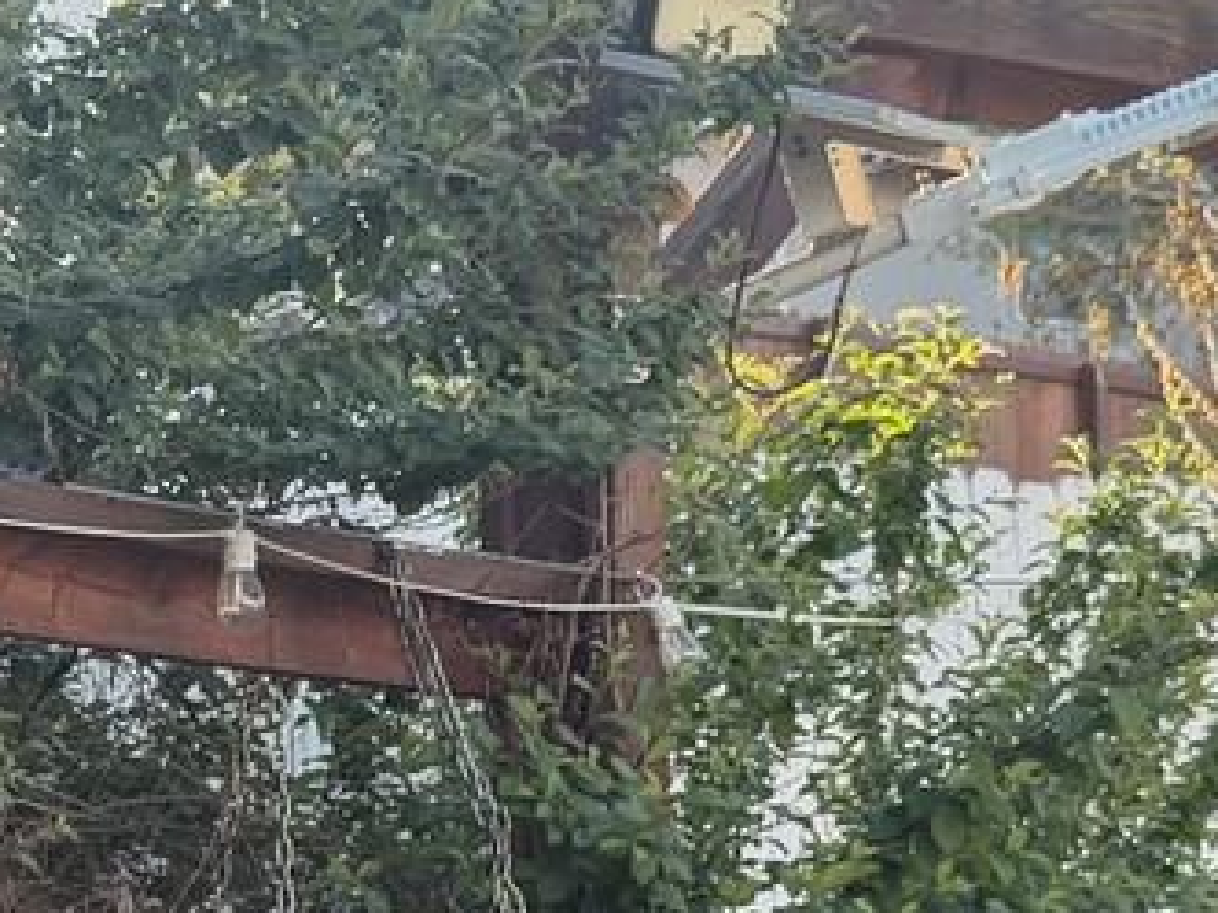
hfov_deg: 16.2
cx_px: -305
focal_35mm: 116
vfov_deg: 12.3
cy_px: 1237
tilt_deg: -0.7
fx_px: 4080
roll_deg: +2.9
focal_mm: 6.76
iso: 100
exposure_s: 1/363
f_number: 1.78
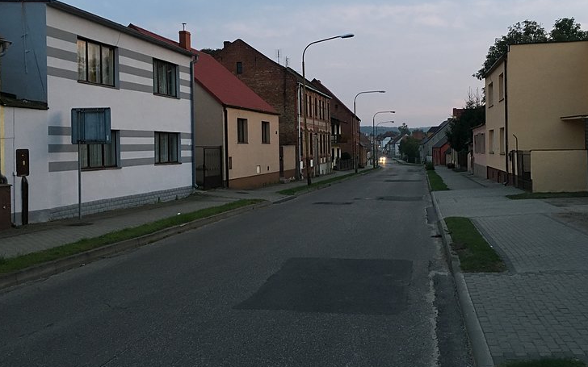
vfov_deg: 33.5
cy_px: 146
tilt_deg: +0.1
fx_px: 609
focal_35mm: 38
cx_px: 320
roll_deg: +0.1
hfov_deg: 51.5
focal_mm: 4.15
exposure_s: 1/33
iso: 160
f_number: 2.2
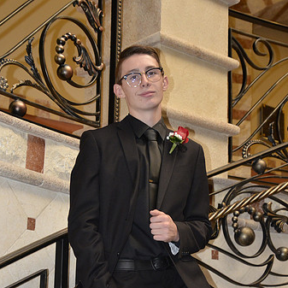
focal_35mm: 77
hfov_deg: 22.6
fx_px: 722
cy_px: 193
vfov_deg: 22.5
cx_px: 139
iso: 1600
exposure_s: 1/60
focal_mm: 35
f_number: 4
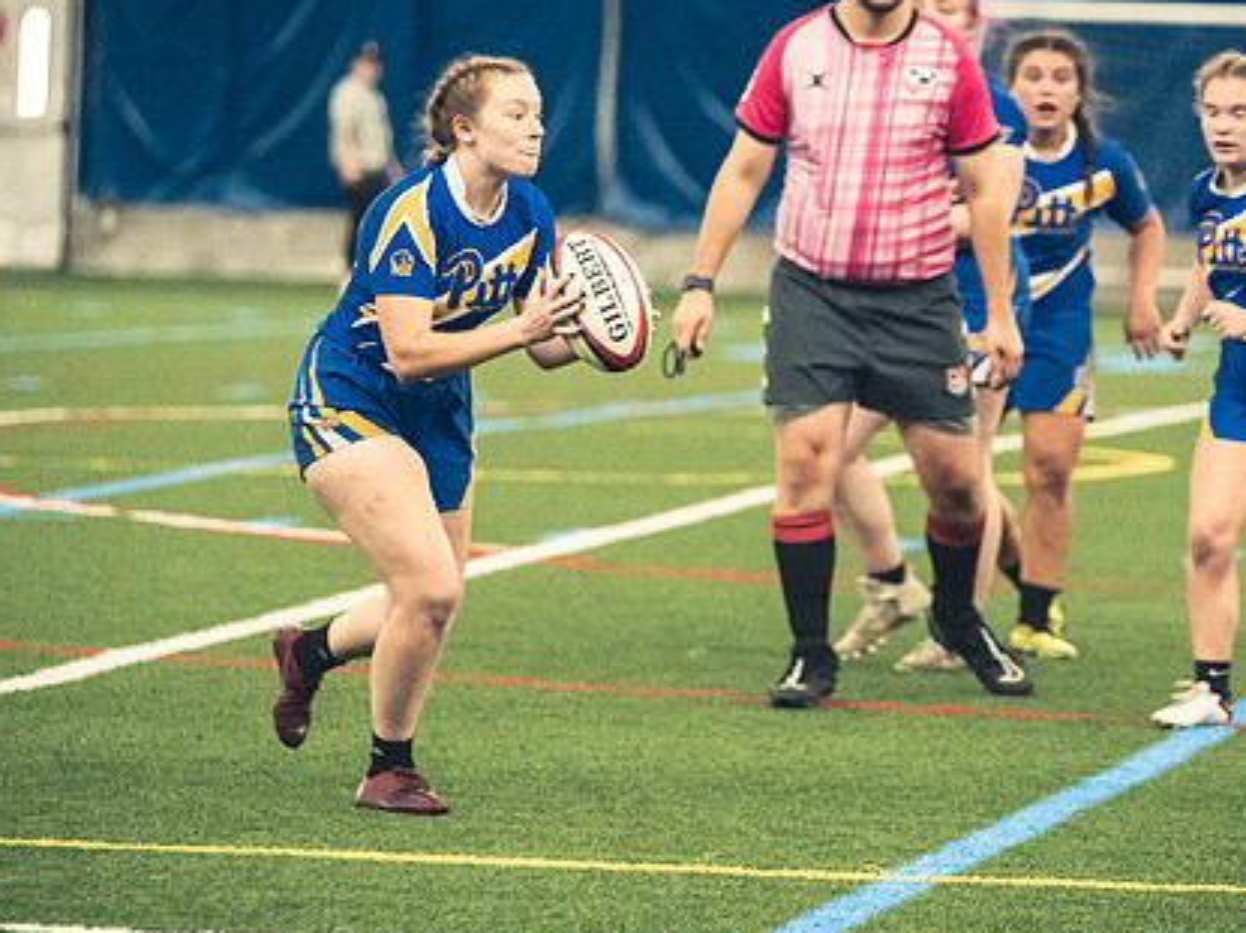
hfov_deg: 6.6
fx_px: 10867
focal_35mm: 302
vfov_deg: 4.9
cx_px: 718
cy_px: 453
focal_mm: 150
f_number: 2.8
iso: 12800
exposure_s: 1/500
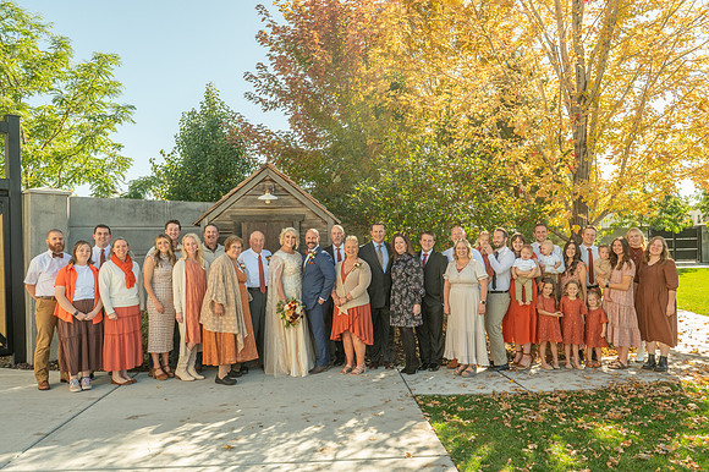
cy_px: 236
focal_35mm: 26
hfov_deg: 69.4
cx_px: 354
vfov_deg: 49.5
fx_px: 512
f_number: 5.6
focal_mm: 26
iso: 1000
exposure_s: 1/1600
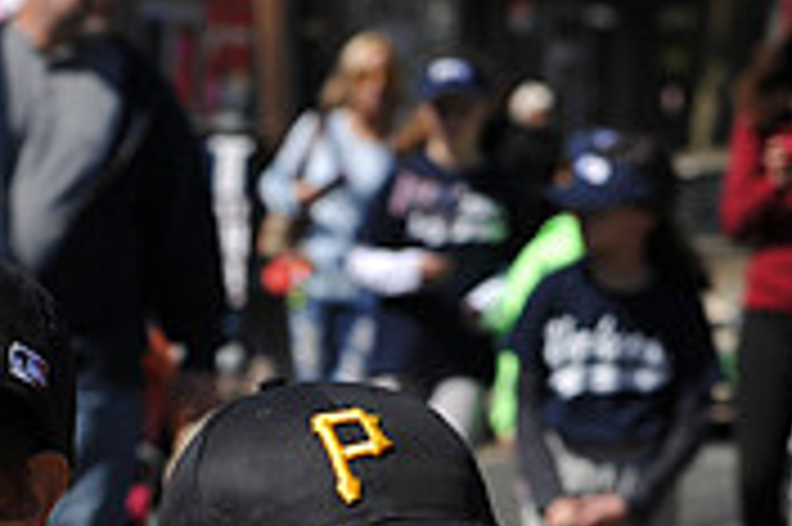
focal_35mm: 231
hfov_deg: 8.9
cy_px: 863
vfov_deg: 5.9
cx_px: 180
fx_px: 5077
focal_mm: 70
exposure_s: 1/1600
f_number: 5
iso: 200
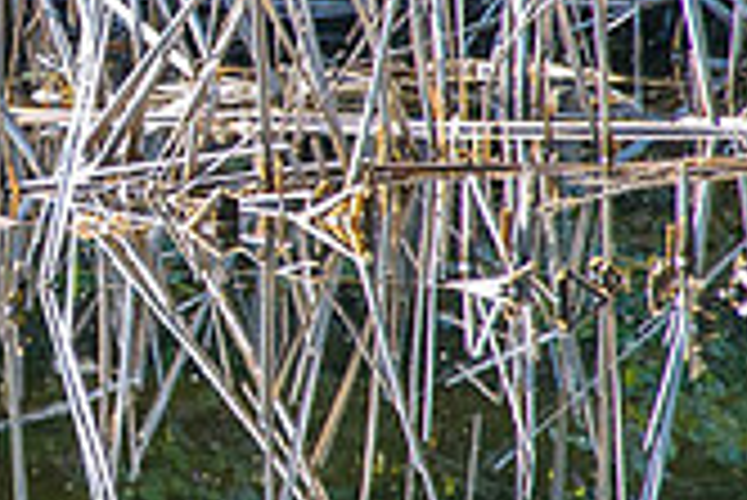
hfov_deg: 1.4
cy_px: 43
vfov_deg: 1.0
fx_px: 29511
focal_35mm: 1421
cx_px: -54
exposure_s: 1/400
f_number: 10
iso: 900
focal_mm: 250
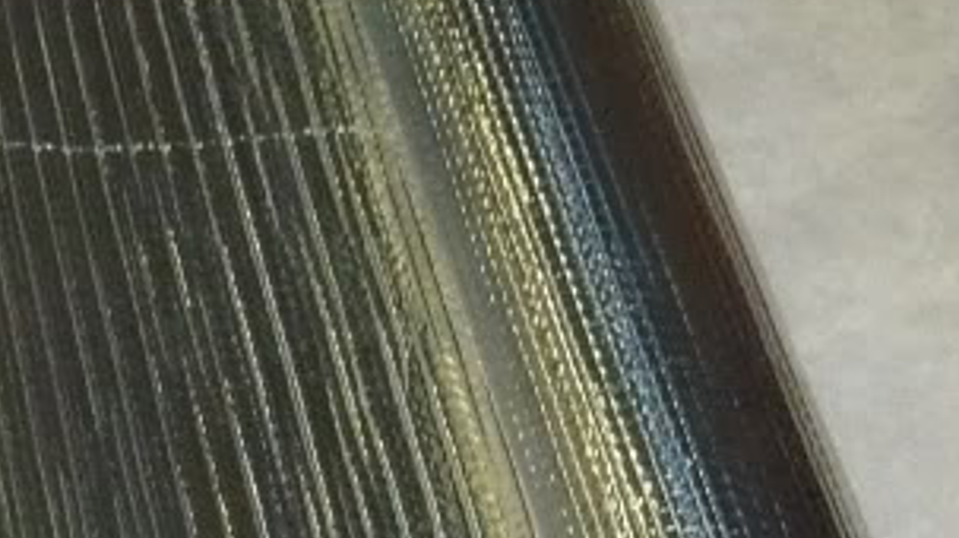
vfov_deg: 9.3
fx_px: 3278
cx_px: 234
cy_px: 563
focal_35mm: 129
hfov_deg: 16.6
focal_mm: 5.8
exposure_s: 1/30
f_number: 2.8
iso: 400
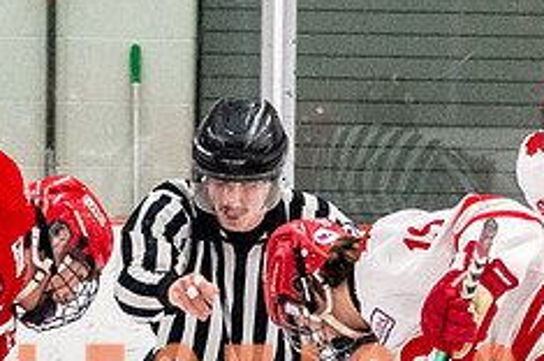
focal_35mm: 610
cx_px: 190
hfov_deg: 3.4
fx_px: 9205
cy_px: 389
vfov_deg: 2.2
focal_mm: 82
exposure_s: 1/800
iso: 4000
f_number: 2.8
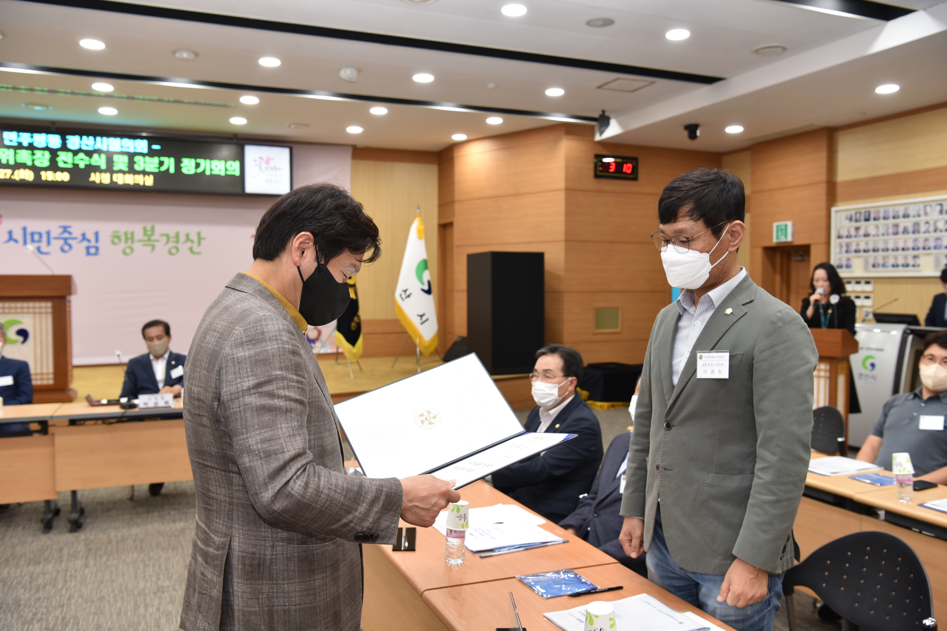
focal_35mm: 31
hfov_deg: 60.3
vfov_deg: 42.3
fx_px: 815
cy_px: 316
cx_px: 474
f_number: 5
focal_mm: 31
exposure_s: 1/100
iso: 800
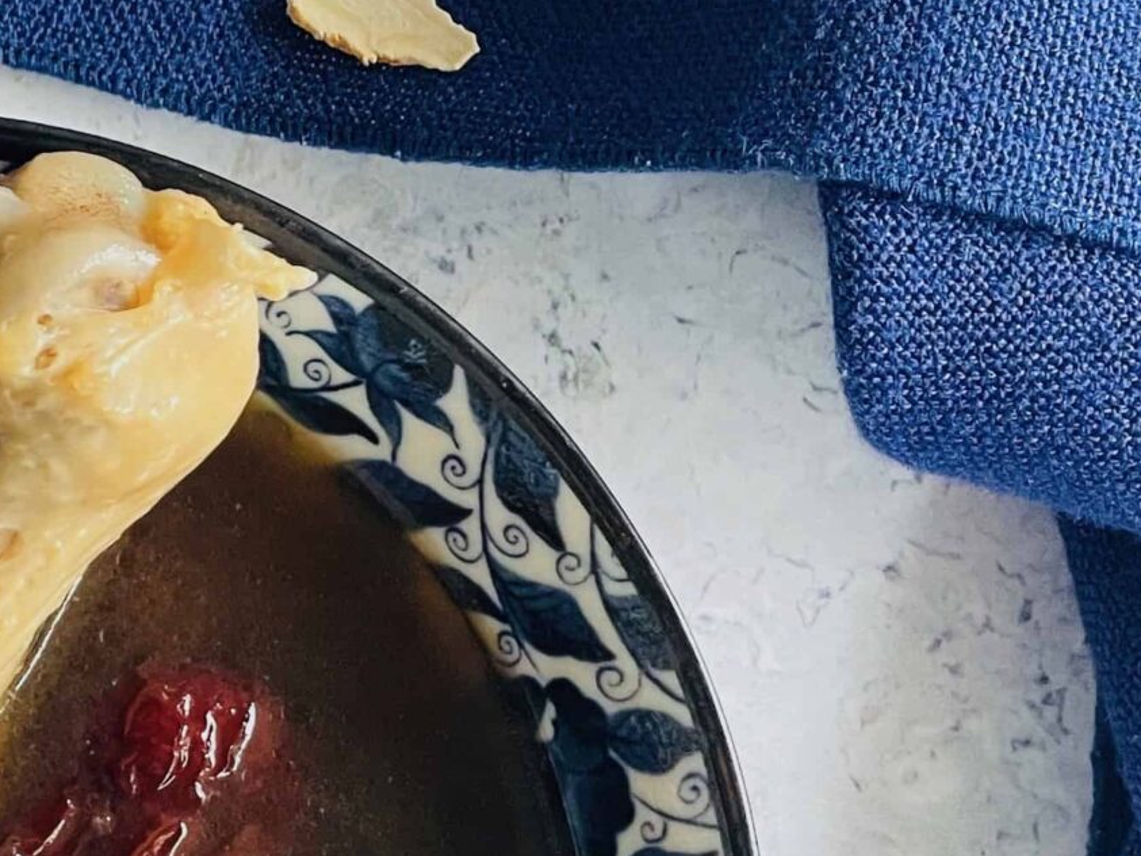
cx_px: -291
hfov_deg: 12.2
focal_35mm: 158
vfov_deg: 9.4
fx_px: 5207
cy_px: 647
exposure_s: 1/99
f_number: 2
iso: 100
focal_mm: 6
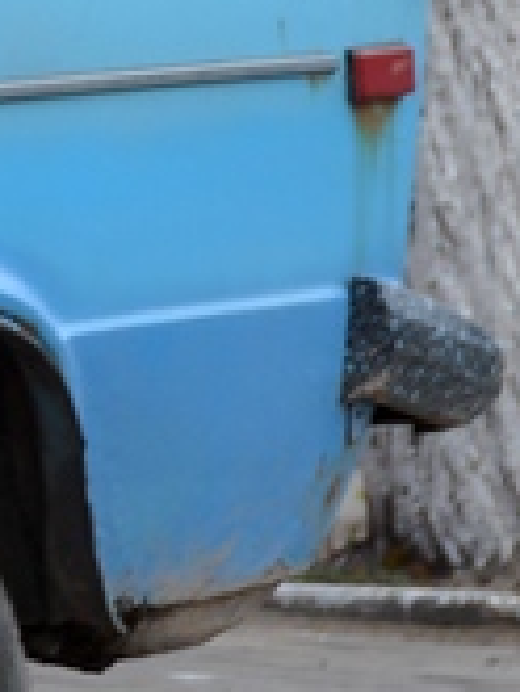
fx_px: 27225
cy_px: -101
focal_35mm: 1361
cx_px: -1916
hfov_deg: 1.1
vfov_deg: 1.5
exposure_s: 1/250
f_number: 8
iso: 200
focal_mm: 130
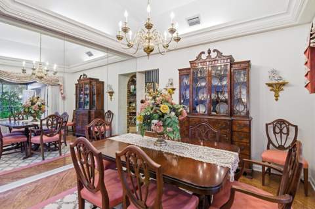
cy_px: 104
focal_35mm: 16
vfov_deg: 73.6
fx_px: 140
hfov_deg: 96.8
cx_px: 158
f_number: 8
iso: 800
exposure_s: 1/100
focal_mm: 16
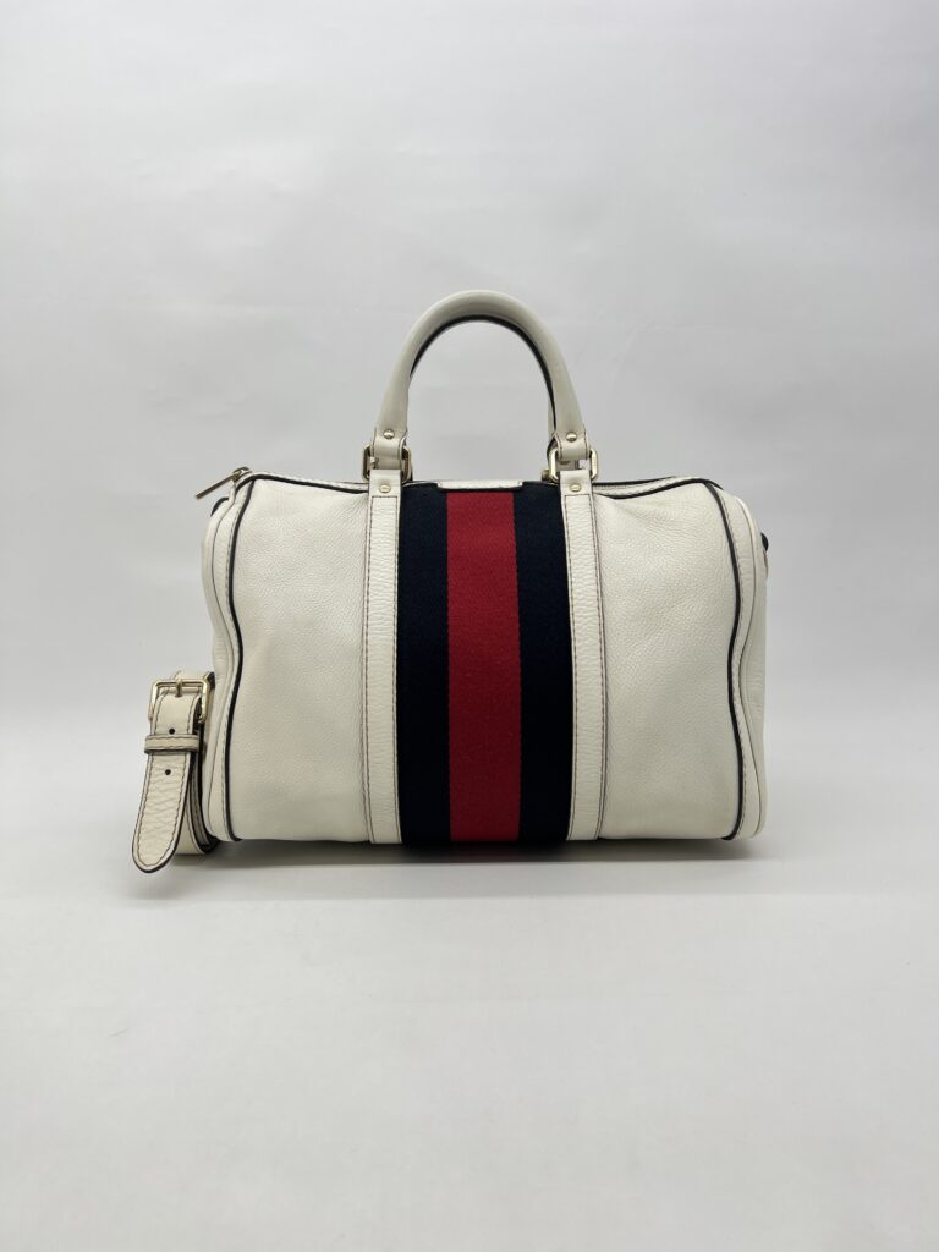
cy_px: 626
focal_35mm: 26
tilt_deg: -8.4
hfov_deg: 53.1
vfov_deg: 67.3
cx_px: 470
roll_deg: +1.2
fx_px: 940
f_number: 1.5
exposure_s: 1/212
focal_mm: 5.7
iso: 40
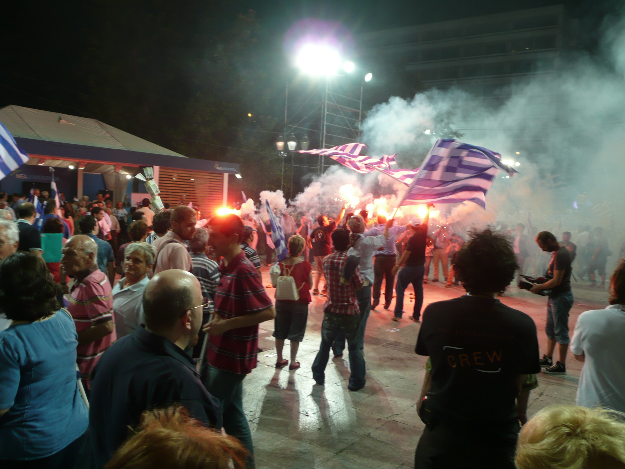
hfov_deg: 63.4
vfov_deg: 49.7
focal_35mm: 28
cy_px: 234
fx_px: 506
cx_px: 312
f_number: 3.3
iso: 100
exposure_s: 1/80
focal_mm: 4.6
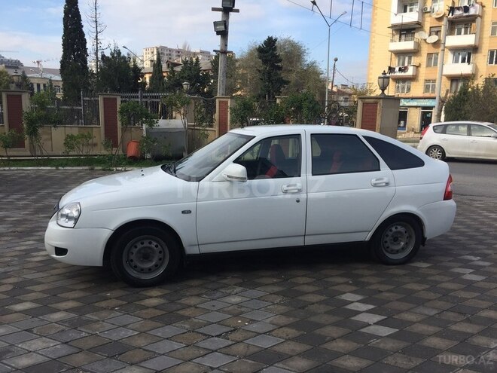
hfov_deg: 61.7
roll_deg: -1.7
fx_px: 416
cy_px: 186
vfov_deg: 48.2
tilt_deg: -10.6
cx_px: 248
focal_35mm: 29
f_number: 2.2
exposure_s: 1/1014
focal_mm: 4.15
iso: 32
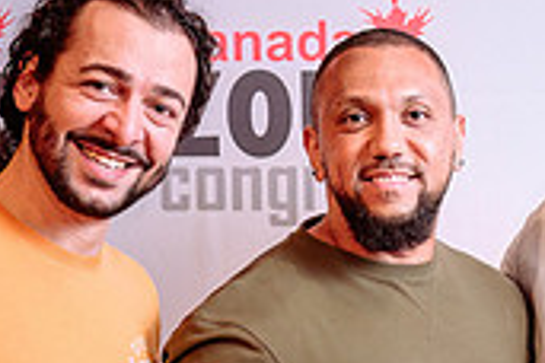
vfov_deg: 8.7
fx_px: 2361
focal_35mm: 156
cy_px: 400
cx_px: 634
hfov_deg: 12.9
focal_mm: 46
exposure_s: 1/125
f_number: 4
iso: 500
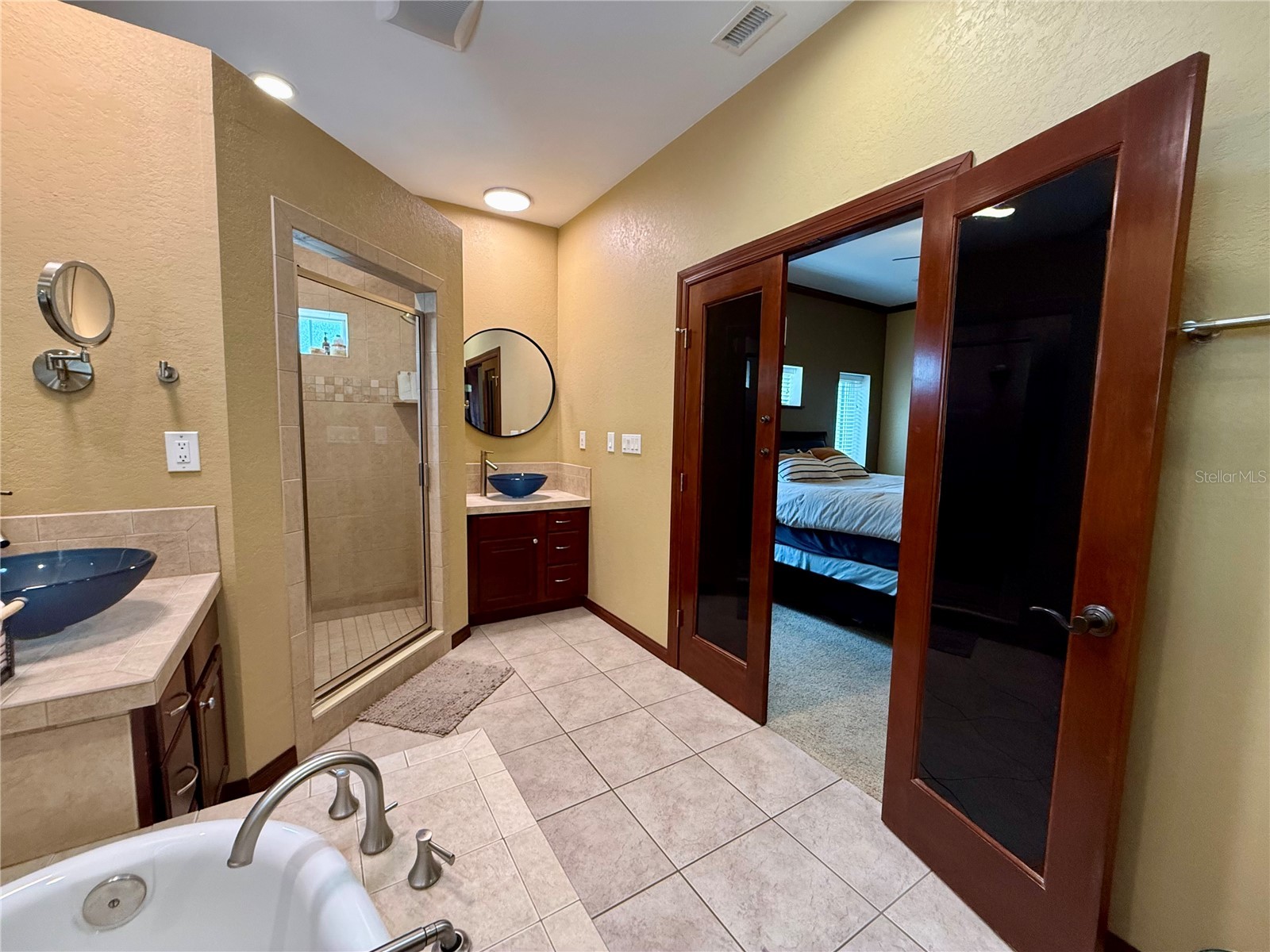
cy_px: 476
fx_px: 514
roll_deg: -1.3
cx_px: 635
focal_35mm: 14
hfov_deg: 102.1
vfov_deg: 85.7
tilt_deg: -4.7
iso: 400
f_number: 2.2
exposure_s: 1/60
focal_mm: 2.22
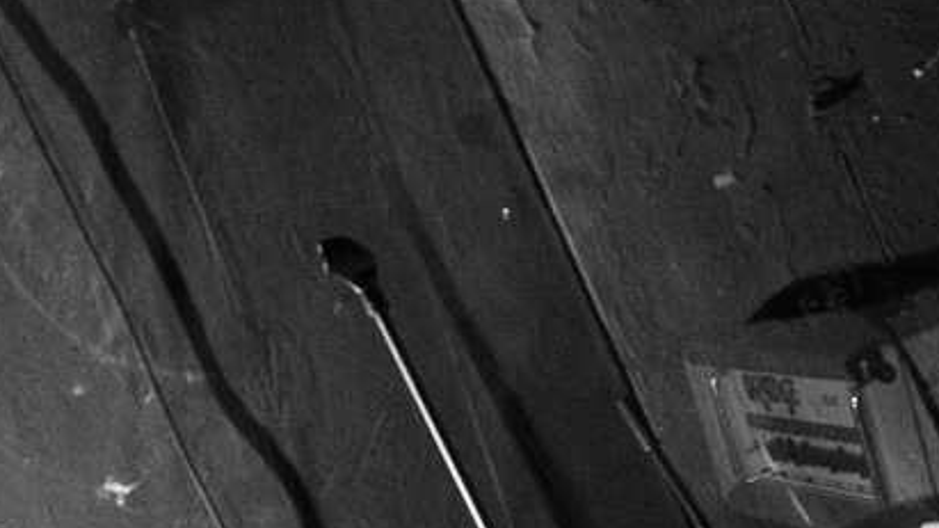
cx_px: 736
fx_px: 2763
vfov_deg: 8.8
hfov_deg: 19.1
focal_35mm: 111
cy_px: 1629
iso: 500
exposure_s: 1/15
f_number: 4.5
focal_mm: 17
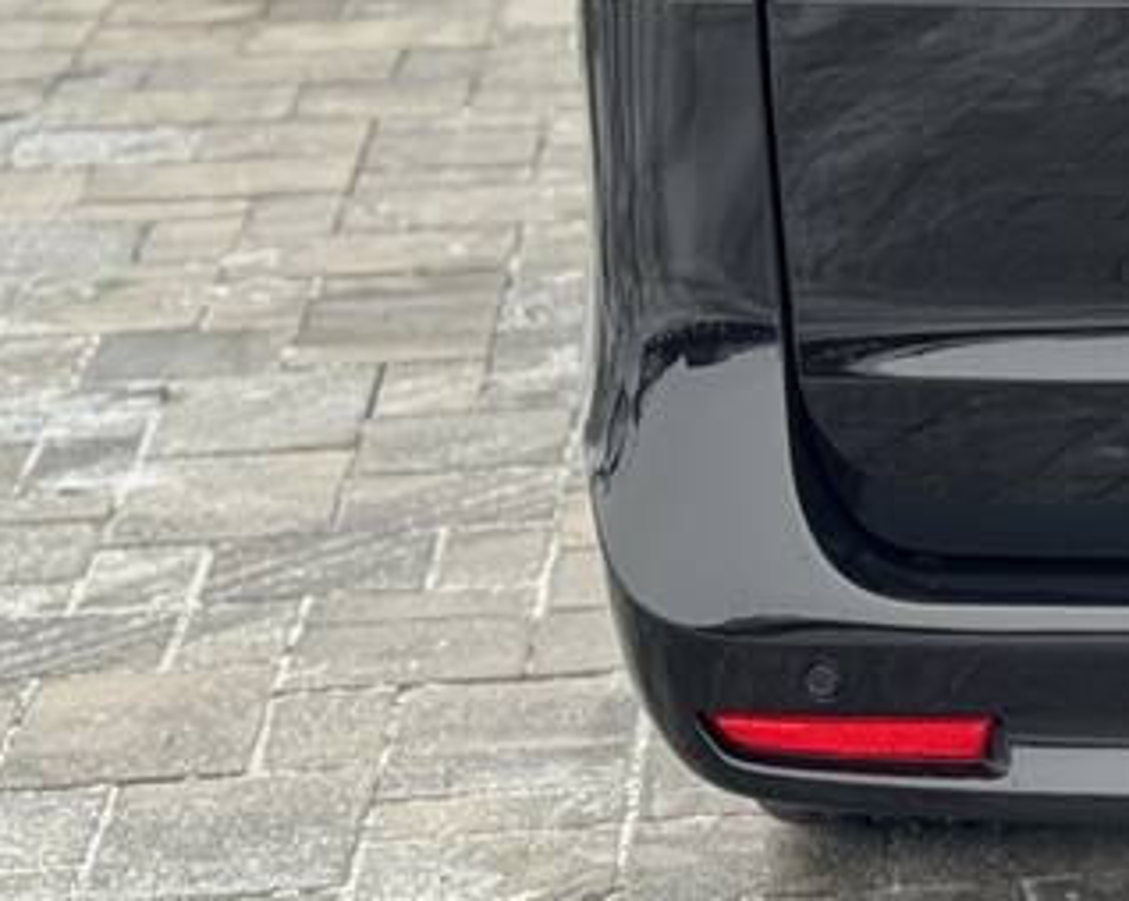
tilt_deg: -9.9
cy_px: -312
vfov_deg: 8.6
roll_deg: +0.7
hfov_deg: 10.3
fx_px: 5911
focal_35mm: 177
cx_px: 2002
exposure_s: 1/239
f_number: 1.78
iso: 64
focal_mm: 6.76
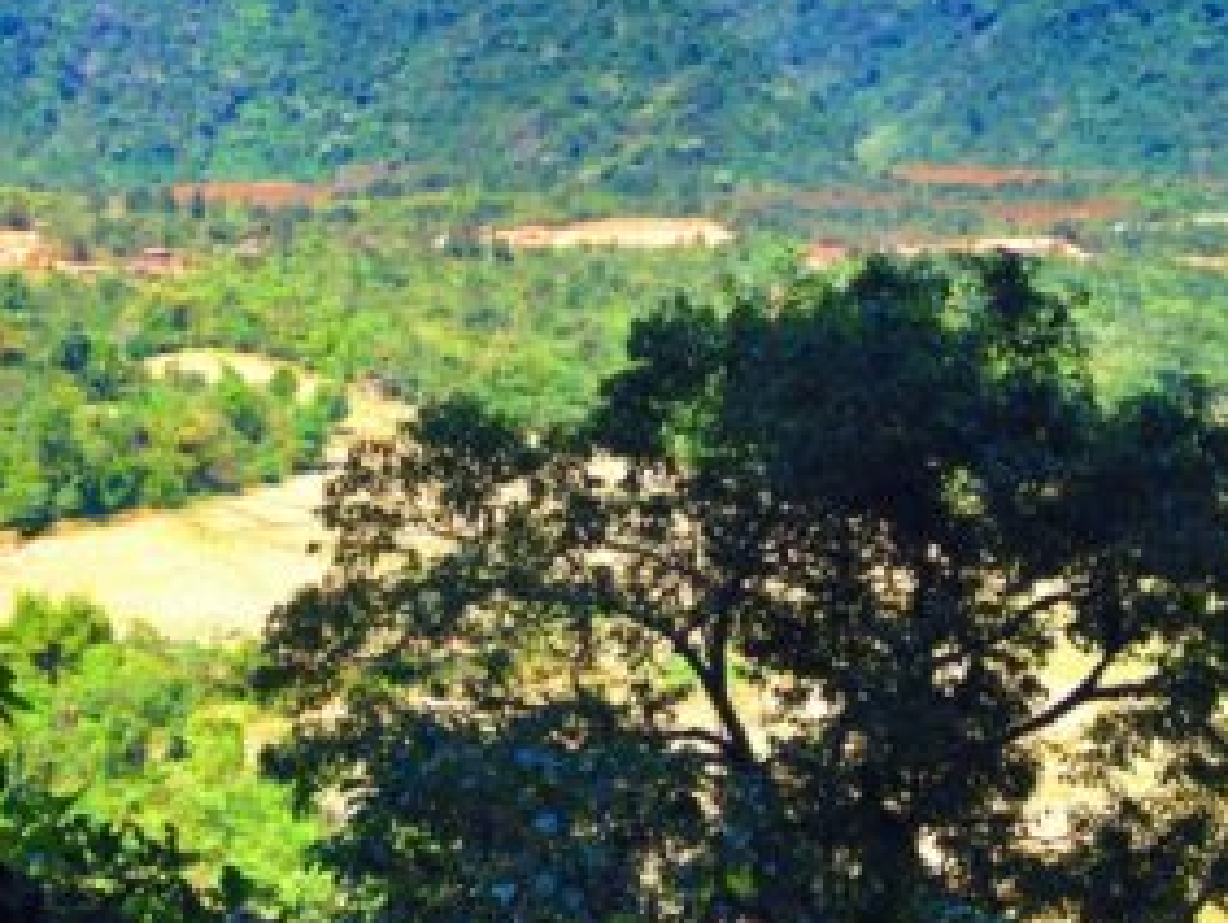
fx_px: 2201
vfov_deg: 23.6
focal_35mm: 62
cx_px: 279
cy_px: 337
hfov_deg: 30.5
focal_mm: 4.28
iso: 50
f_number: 2.4
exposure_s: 1/890
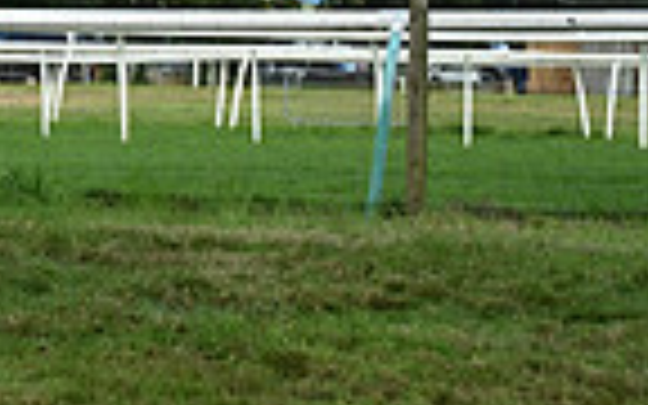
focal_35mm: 234
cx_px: -590
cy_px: -236
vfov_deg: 5.5
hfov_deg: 8.6
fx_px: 4132
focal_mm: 57
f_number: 4.5
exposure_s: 1/1250
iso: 360
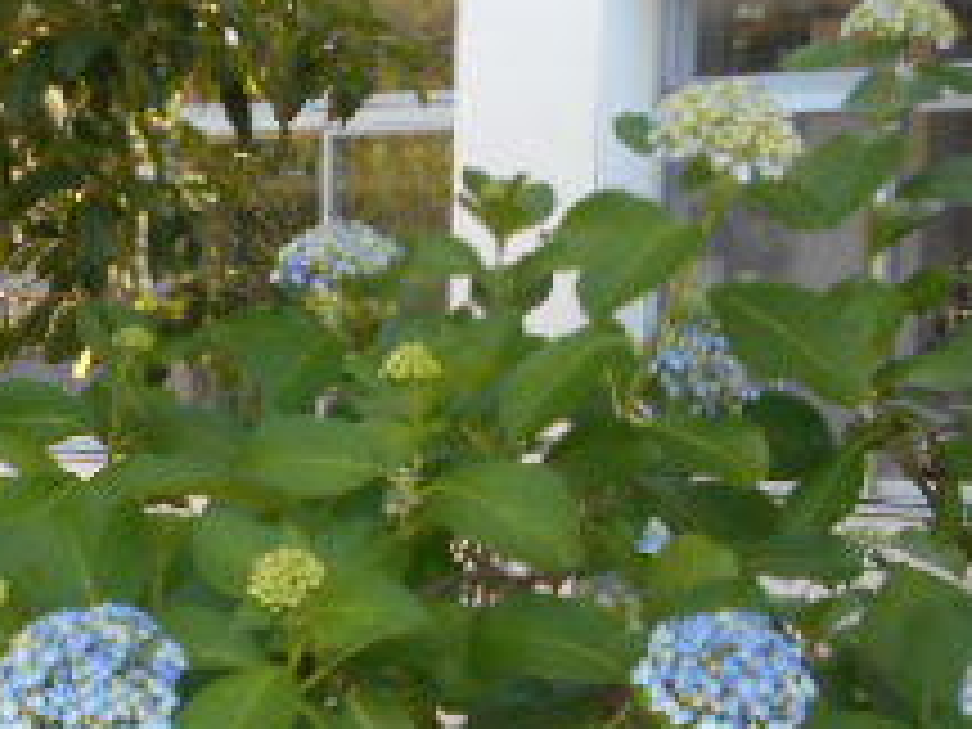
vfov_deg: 18.8
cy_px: 680
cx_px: 410
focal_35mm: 77
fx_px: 2162
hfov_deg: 25.3
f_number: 3.2
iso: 200
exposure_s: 1/250
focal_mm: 4.6
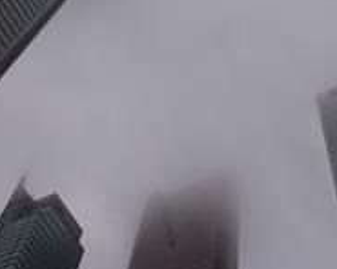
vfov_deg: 24.6
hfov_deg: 33.5
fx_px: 559
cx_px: 144
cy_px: -51
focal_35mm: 56
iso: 100
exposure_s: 1/2500
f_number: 3.2
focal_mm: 17
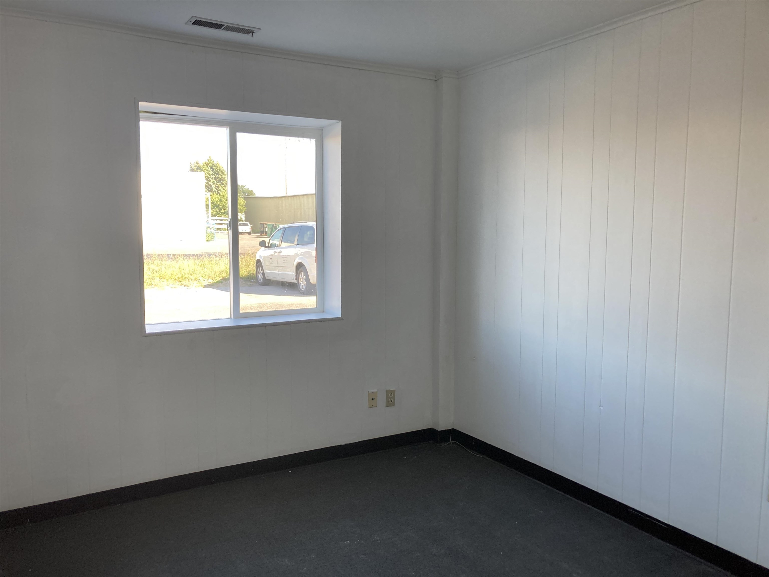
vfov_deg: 49.7
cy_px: 288
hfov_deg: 63.4
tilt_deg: -6.2
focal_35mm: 28
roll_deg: -0.3
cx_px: 384
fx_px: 622
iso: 64
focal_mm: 3.99
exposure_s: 1/121
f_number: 1.8
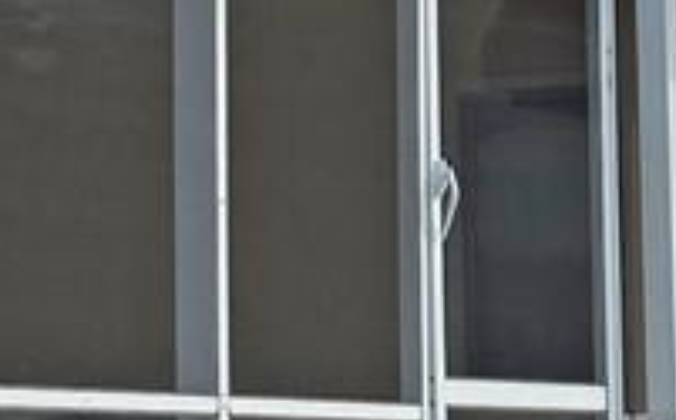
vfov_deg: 6.4
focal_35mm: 203
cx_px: -706
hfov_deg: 9.6
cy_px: 108
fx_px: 3735
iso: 80
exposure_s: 1/6711
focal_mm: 6.76
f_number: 1.78
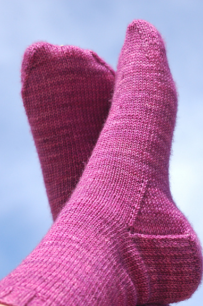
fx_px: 1202
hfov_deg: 9.7
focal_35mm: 142
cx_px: 103
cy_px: 168
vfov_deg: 14.5
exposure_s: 1/800
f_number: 10
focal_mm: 85
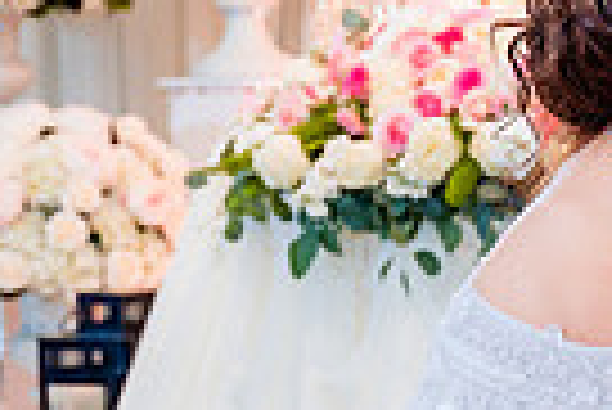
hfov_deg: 10.1
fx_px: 3370
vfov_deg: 6.9
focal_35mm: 198
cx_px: 891
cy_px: 369
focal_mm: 43
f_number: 3.5
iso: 800
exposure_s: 1/160
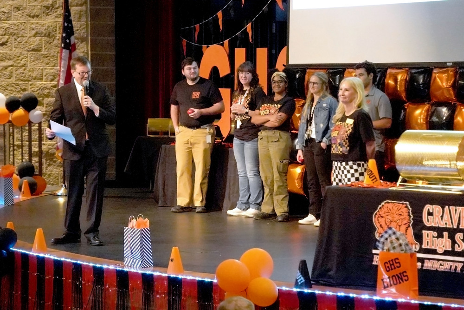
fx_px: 1663
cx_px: 232
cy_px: 155
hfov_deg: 15.9
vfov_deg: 10.6
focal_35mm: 129
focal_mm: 86
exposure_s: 1/100
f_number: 5
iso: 12800
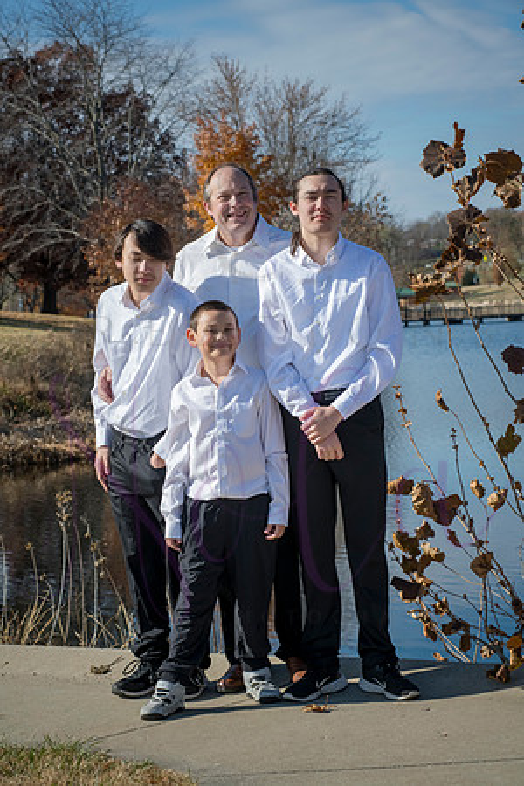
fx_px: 1747
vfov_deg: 25.4
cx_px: 262
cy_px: 393
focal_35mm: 80
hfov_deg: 17.1
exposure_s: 1/800
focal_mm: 80
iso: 400
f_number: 9
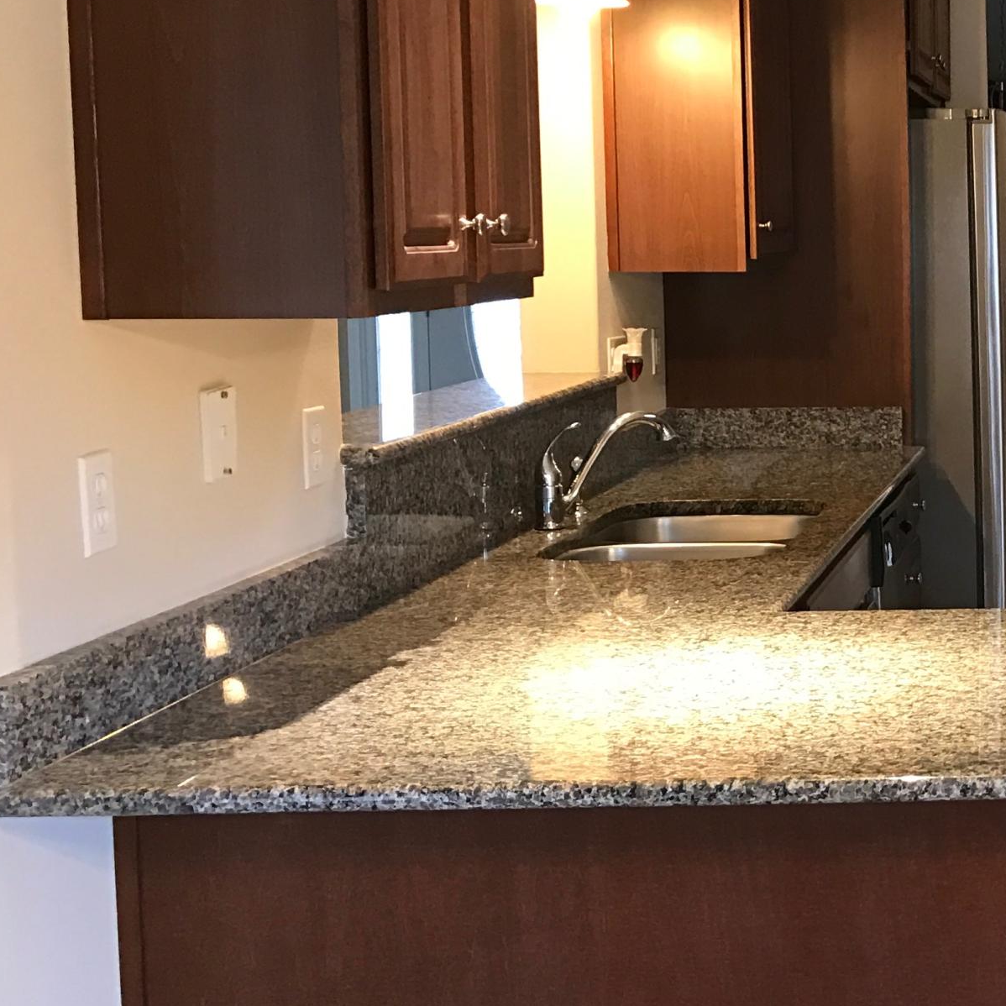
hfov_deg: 24.7
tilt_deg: -5.3
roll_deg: -0.1
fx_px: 2039
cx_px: 1250
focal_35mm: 62
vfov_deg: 27.7
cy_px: 422
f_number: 1.8
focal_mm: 3.99
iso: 50
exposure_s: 1/15
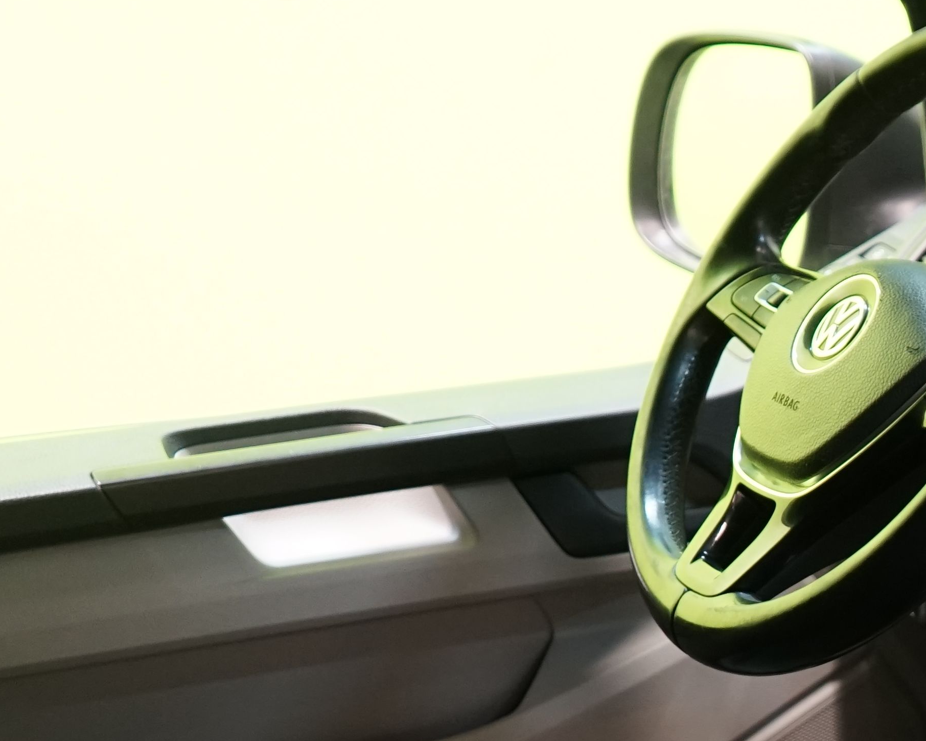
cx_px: 1261
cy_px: 900
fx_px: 2385
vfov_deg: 16.9
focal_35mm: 87
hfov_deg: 19.9
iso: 1250
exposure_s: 1/30
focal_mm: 28
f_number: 3.5
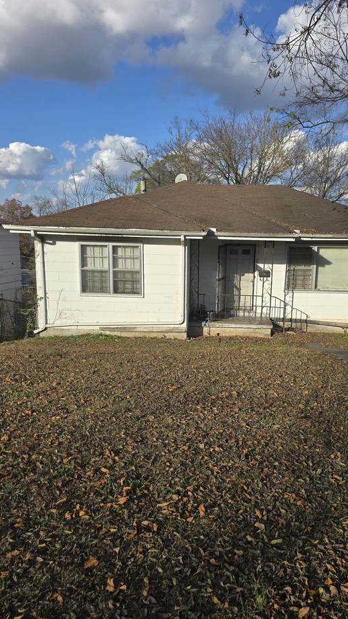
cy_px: 299
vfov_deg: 71.9
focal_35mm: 26
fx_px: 427
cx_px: 205
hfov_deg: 44.2
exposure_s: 1/773
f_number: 1.7
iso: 12
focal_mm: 6.3
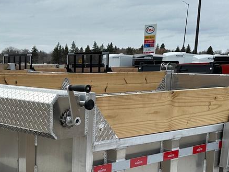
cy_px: 170
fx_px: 463
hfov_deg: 27.2
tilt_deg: -13.0
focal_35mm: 70
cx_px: 43
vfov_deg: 20.4
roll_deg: -0.2
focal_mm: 6.86
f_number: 1.78
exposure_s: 1/7576
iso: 80
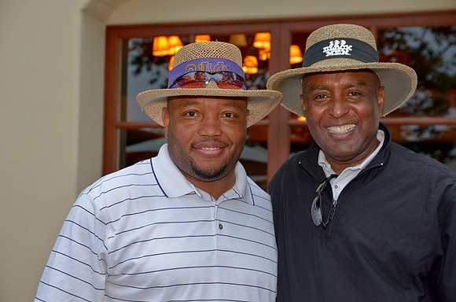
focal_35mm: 66
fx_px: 834
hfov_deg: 30.6
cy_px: 151
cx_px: 228
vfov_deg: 20.5
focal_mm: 44
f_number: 4
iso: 400
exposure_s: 1/80
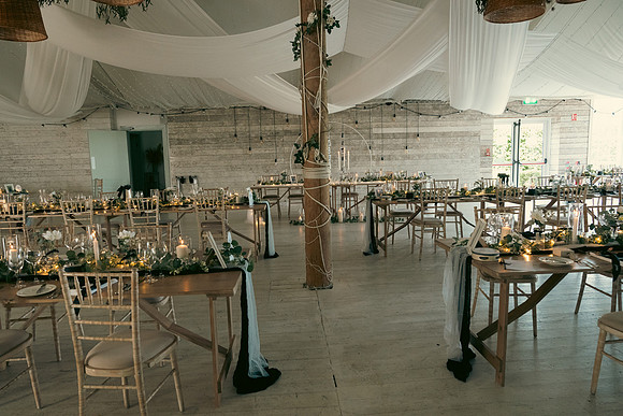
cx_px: 312
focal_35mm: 24
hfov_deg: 73.7
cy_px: 208
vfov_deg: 53.2
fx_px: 415
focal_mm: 24
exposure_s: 1/160
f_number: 5.6
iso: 4000
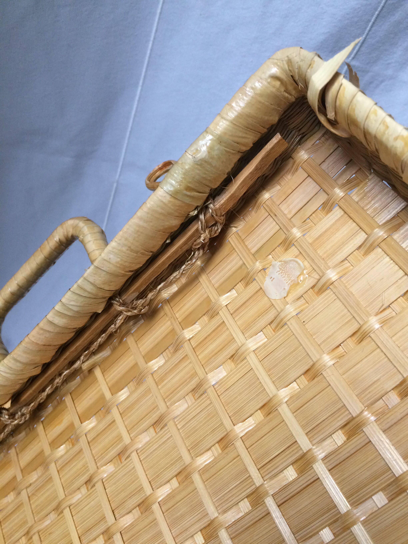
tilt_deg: -37.0
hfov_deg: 48.2
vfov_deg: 61.7
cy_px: 272
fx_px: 456
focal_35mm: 29
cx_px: 204
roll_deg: -24.6
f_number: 2.2
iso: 200
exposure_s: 1/33
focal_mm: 4.15
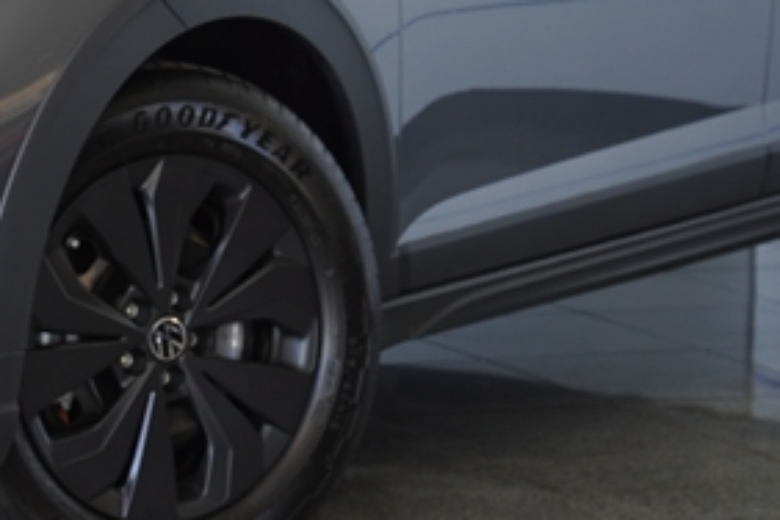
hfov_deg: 10.1
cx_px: 53
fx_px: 4372
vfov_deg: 6.8
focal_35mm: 202
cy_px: -21
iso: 125
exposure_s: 1/60
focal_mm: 37
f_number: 4
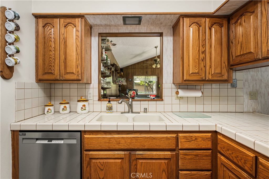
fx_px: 131
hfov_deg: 91.6
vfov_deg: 68.8
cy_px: 90
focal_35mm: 18
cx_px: 134
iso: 80
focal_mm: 17.5
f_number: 5.6
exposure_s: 1/2
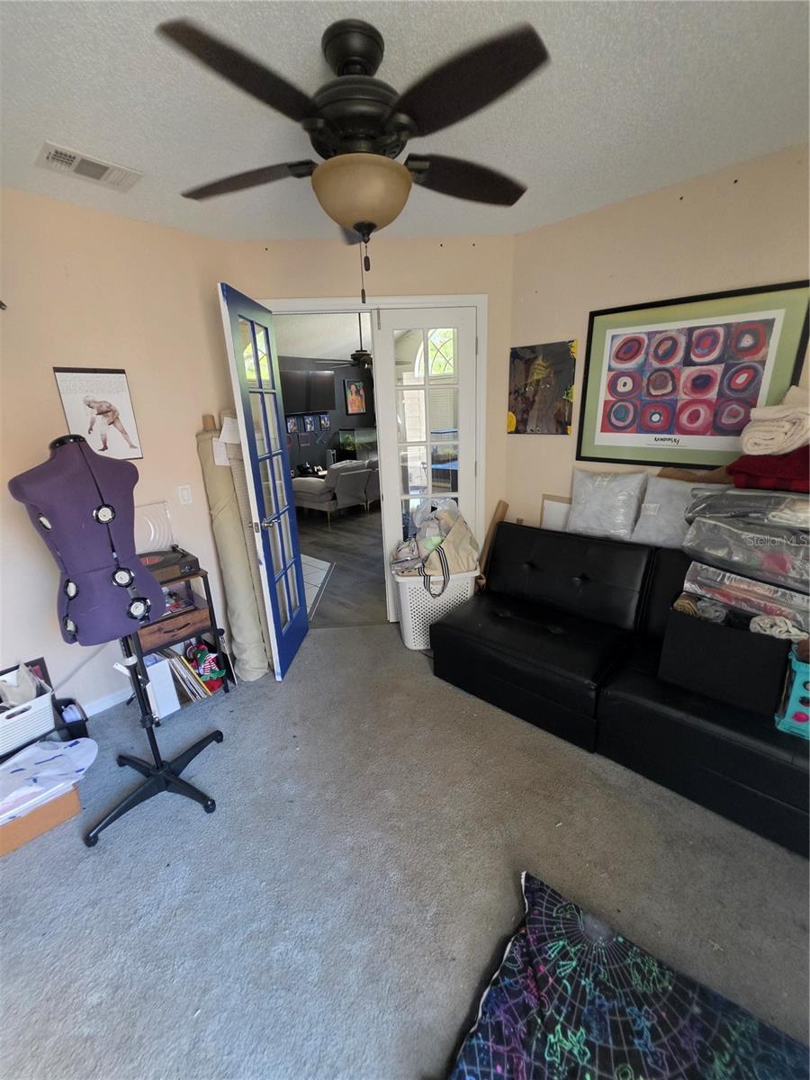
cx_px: 405
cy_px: 540
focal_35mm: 13
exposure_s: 1/100
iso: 500
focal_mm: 2.2
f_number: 1.9
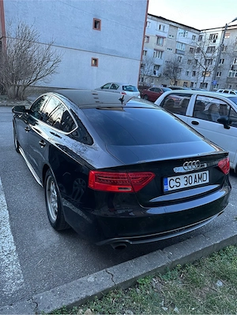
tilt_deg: -19.2
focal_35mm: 24
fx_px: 219
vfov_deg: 71.6
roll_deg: -6.1
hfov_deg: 56.8
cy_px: 158
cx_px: 118
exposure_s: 1/49
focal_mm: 6.86
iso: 250
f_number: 1.78
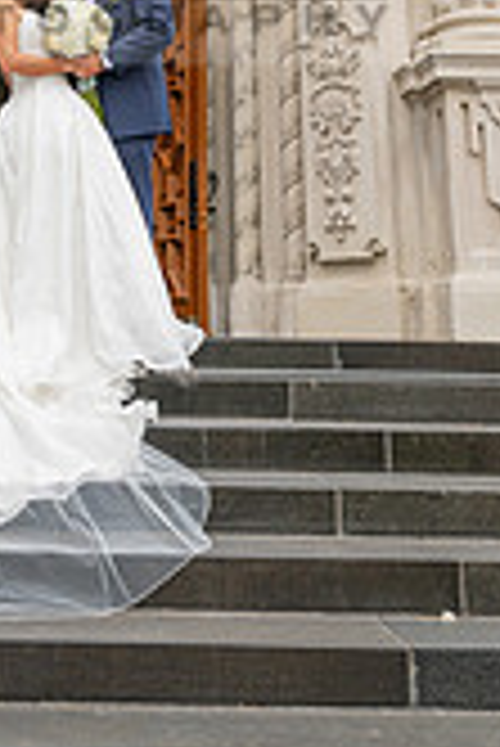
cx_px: 45
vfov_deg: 28.5
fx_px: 1351
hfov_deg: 20.5
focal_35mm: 65
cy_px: -40
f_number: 7.1
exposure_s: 1/200
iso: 200
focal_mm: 24
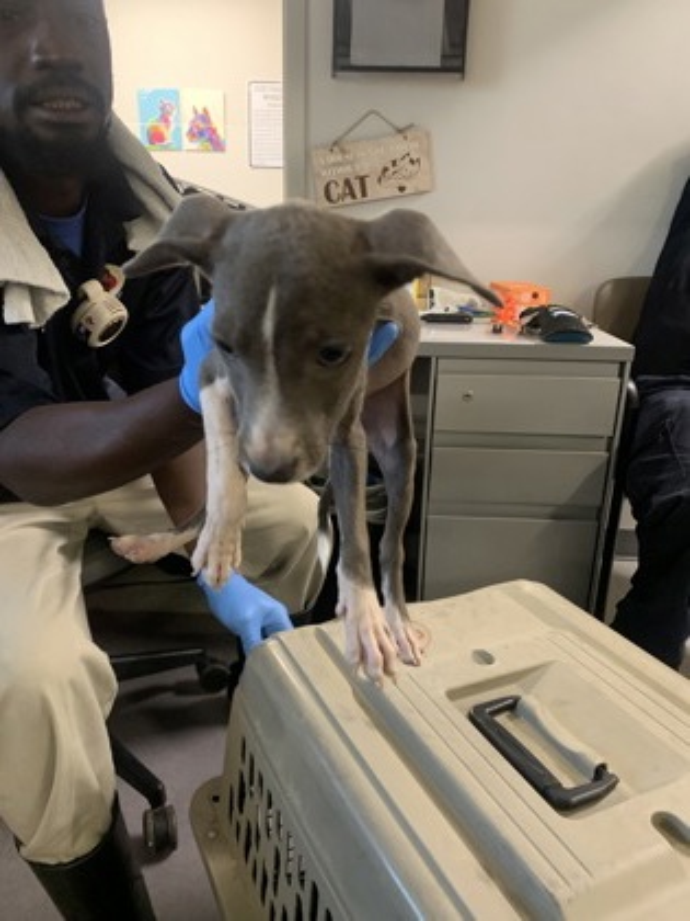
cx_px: 345
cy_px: 460
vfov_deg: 67.3
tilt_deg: -19.1
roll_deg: -2.1
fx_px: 691
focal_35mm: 26
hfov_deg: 53.1
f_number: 1.8
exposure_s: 1/40
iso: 250
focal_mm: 4.25
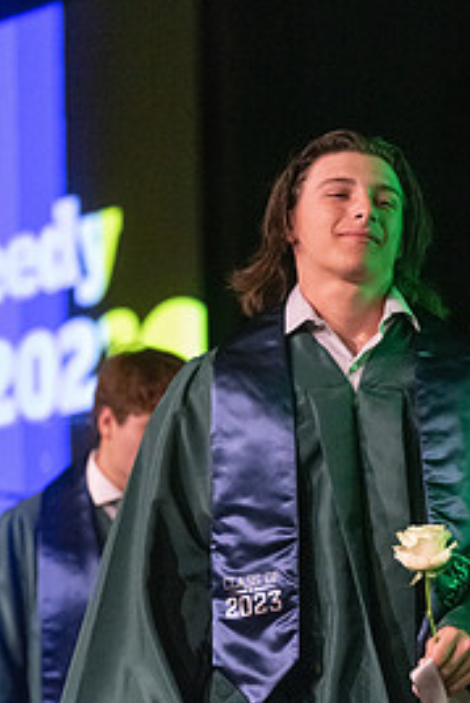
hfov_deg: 7.5
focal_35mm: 183
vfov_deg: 11.2
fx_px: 3579
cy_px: 428
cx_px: 331
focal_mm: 109
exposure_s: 1/1000
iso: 16000
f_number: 2.8
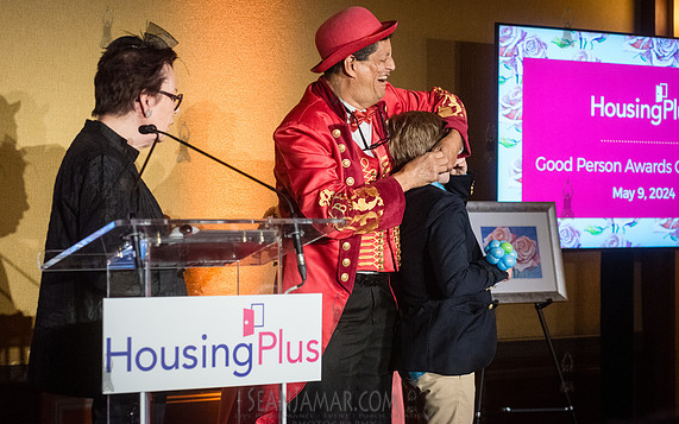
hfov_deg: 24.9
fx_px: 1536
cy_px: 199
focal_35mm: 83
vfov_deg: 15.7
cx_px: 337
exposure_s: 1/200
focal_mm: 80
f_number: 4.5
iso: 6400
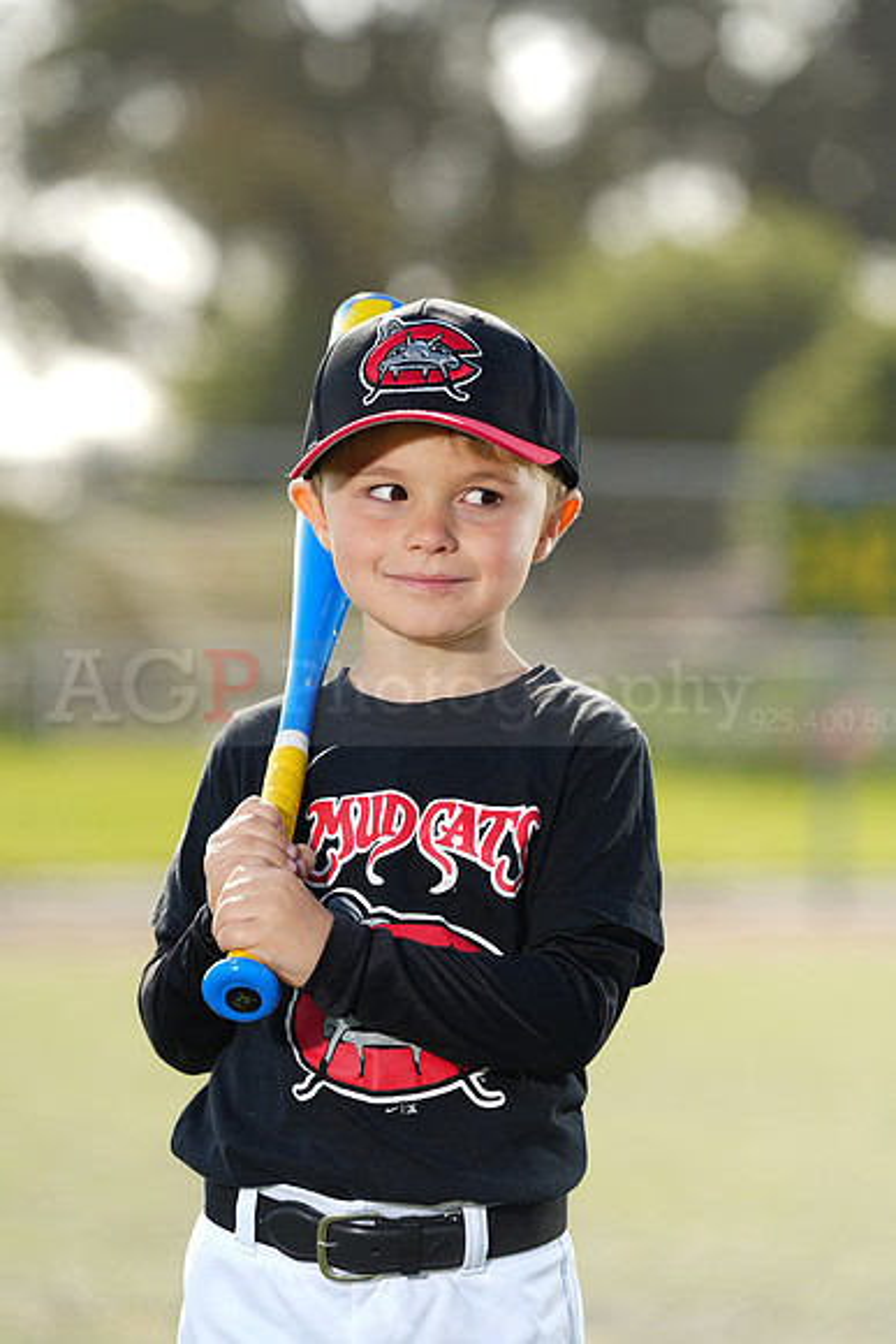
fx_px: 7051
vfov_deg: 10.9
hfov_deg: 7.3
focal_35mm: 189
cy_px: 672
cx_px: 448
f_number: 4.5
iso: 64
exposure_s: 1/250
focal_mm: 189
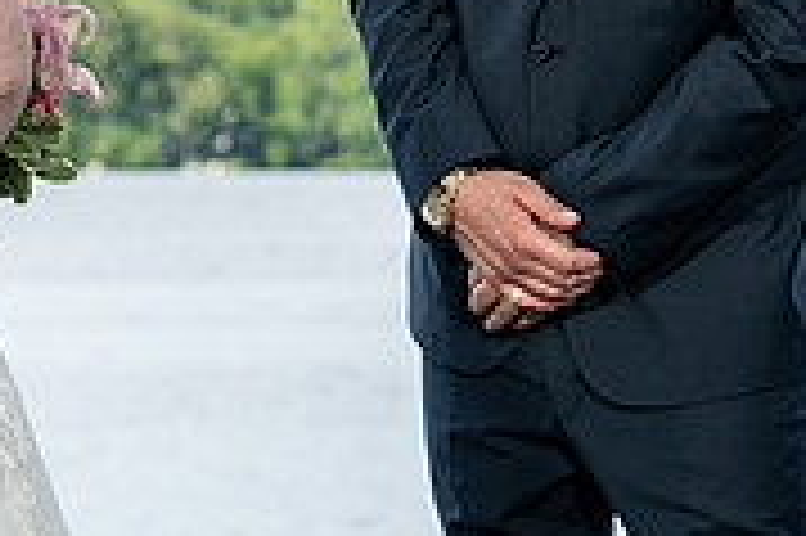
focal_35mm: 295
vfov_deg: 4.6
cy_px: -133
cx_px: -206
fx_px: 6599
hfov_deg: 6.9
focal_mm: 89
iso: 100
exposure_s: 1/200
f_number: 5.6
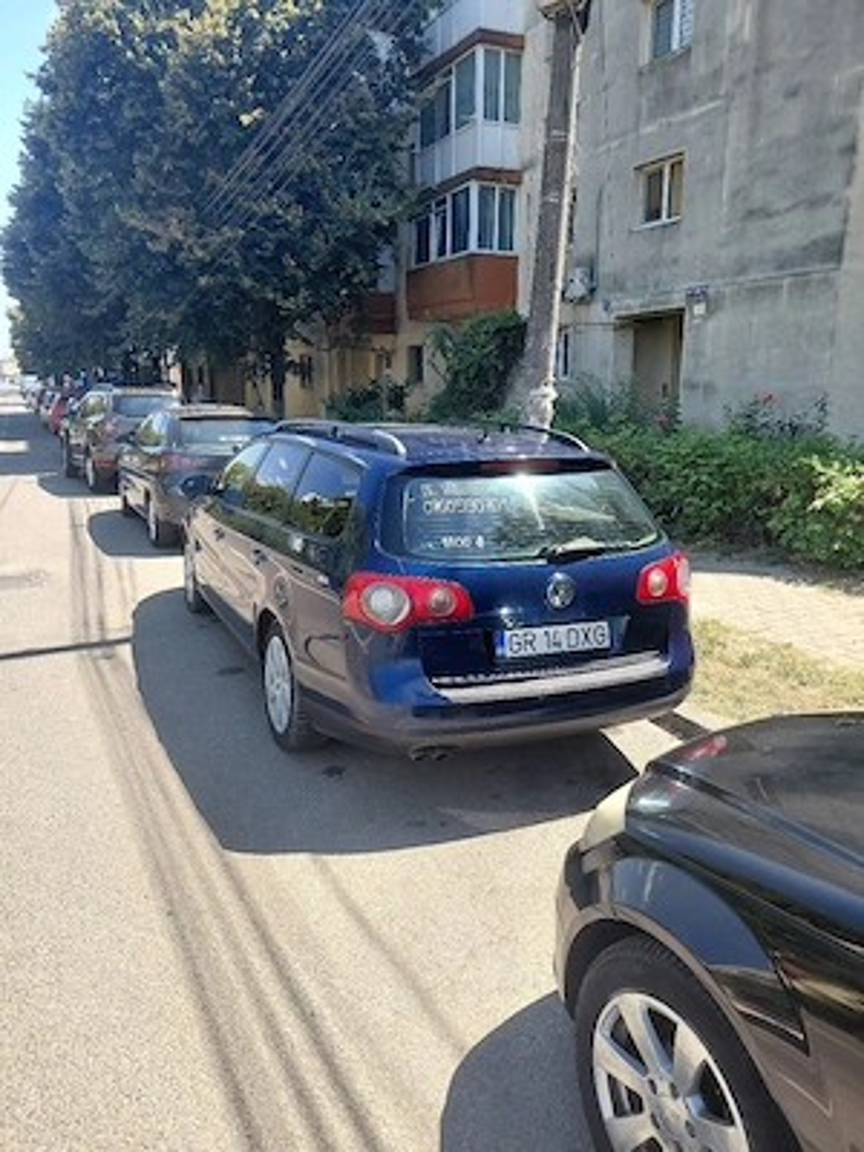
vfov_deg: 69.4
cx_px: 432
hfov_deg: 54.9
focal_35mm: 25
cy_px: 576
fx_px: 832
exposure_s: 1/667
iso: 50
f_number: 1.8
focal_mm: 4.69
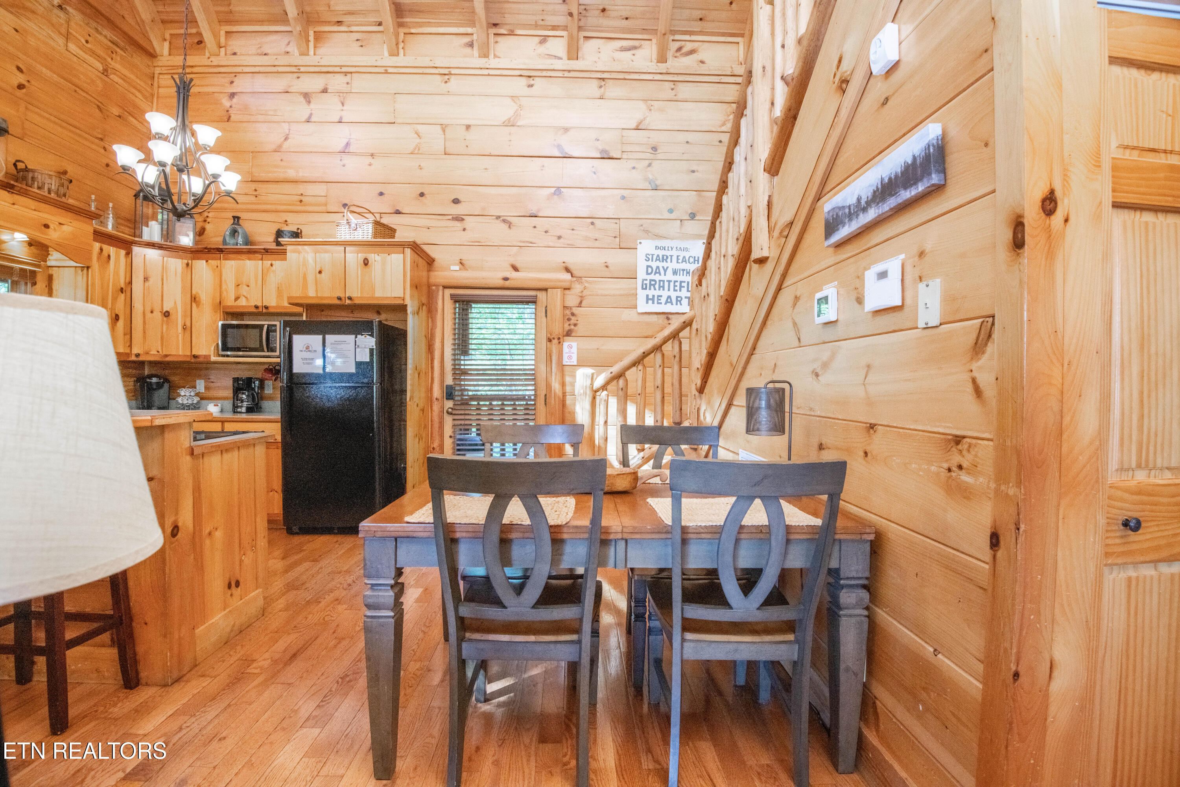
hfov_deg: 96.7
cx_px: 590
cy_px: 394
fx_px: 524
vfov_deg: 73.7
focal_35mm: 16
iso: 500
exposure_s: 1/80
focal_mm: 16
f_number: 9
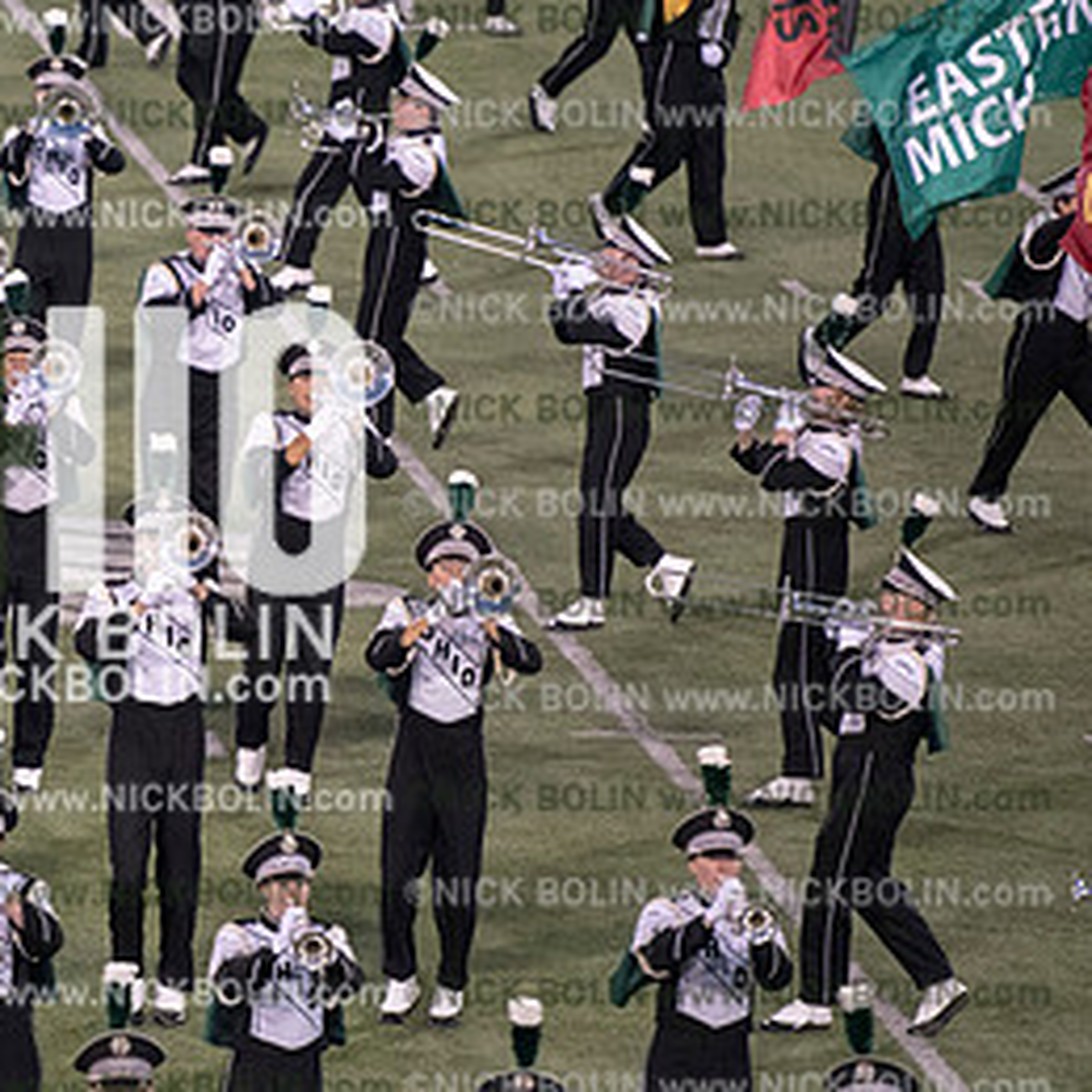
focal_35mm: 379
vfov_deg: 4.6
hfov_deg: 4.6
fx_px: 13527
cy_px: 506
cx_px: 67
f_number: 3.2
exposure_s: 1/1250
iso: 5000
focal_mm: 200
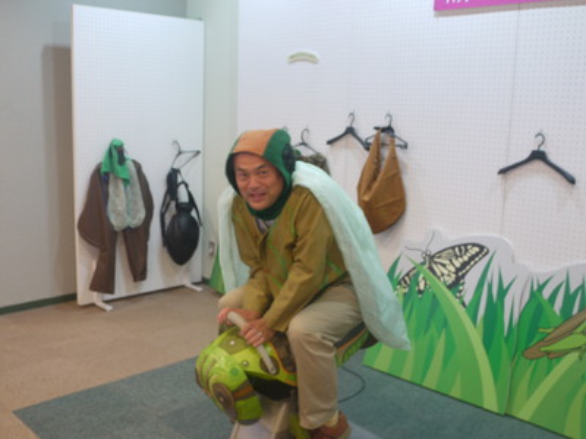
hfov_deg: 49.0
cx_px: 293
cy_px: 220
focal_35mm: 38
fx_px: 643
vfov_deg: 37.7
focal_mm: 19
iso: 400
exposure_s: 1/10
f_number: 4.3
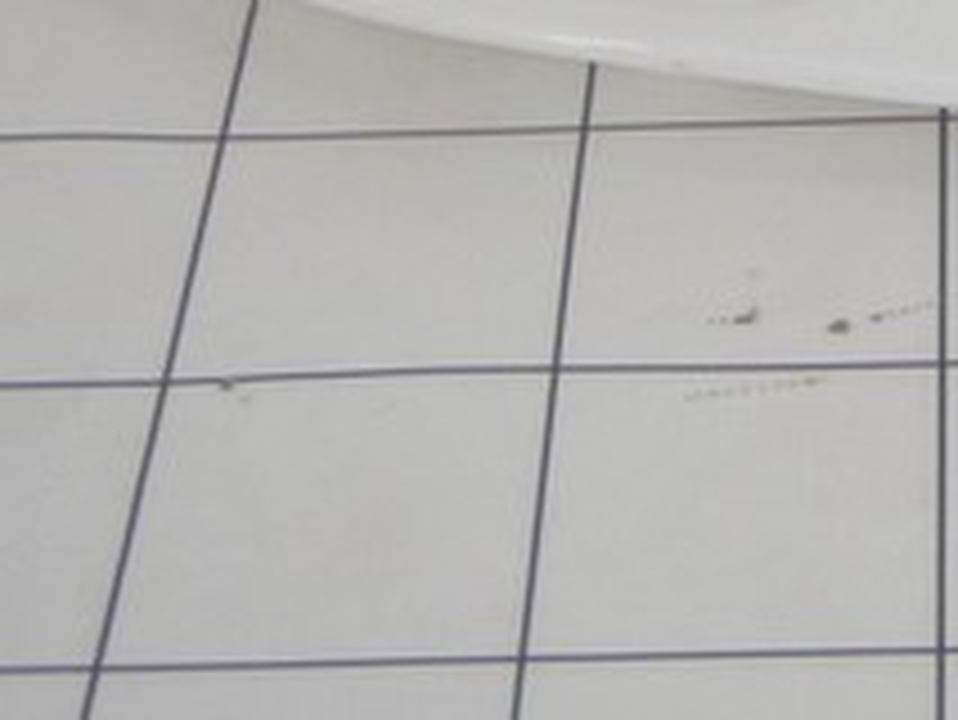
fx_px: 4237
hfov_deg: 12.5
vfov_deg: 9.5
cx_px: 1223
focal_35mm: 153
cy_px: -252
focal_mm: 9.13
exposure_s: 1/60
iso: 80
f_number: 4
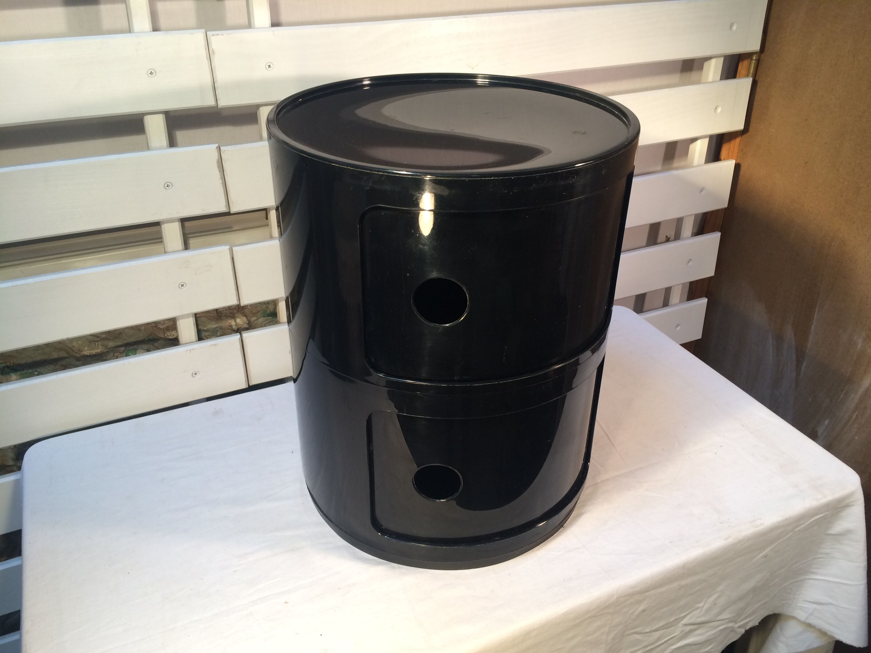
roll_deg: -0.4
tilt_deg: -31.3
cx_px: 436
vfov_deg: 48.2
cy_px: 326
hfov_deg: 61.7
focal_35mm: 29
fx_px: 730
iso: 40
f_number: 2.2
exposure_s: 1/33
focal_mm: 4.15
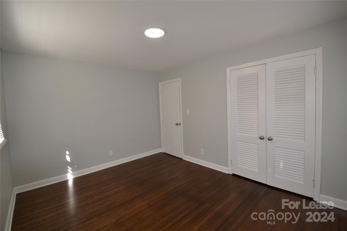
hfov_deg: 100.4
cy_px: 116
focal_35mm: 15
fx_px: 145
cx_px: 174
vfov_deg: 77.3
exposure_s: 1/80
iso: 400
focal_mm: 10
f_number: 4
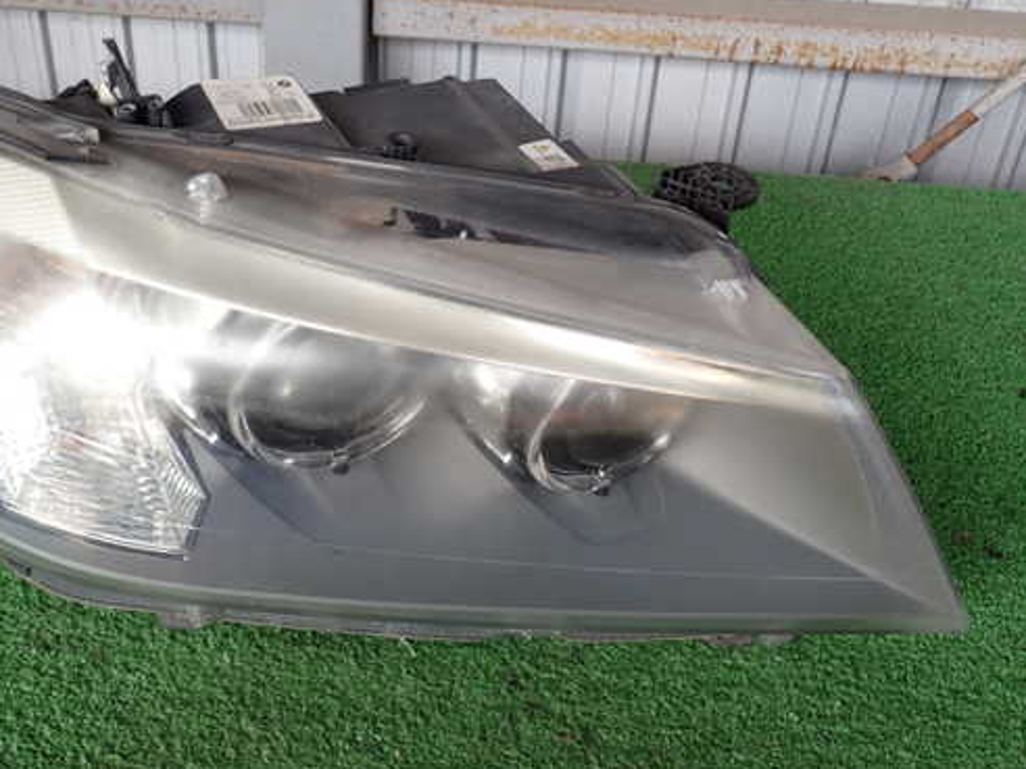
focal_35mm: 39
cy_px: 365
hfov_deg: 47.6
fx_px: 1156
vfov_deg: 36.8
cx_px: 409
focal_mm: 5.79
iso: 100
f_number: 3.2
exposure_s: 1/100
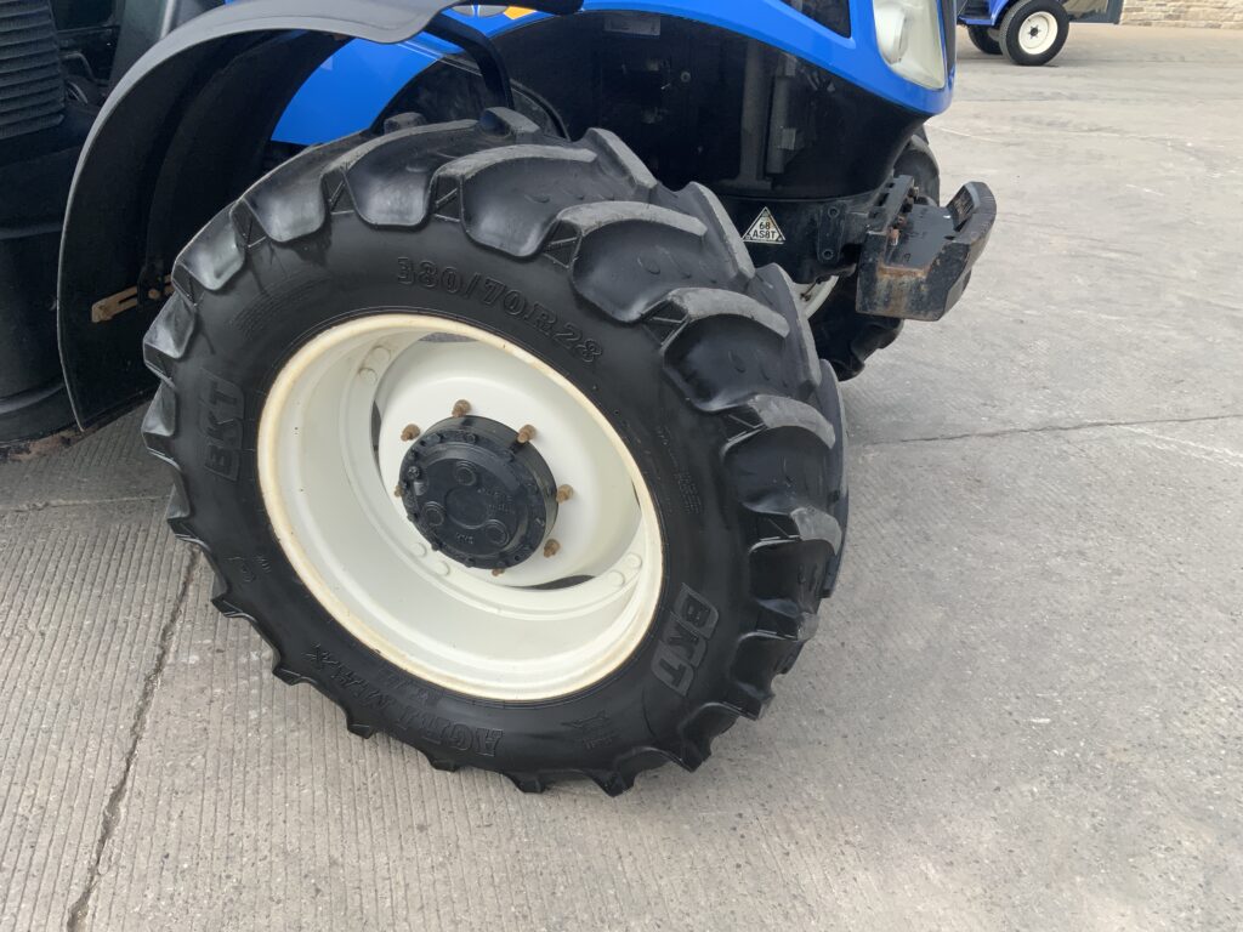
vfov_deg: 48.2
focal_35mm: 29
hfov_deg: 61.7
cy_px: 466
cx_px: 622
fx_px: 1041
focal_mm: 3
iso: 16
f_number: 1.8
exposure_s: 1/504
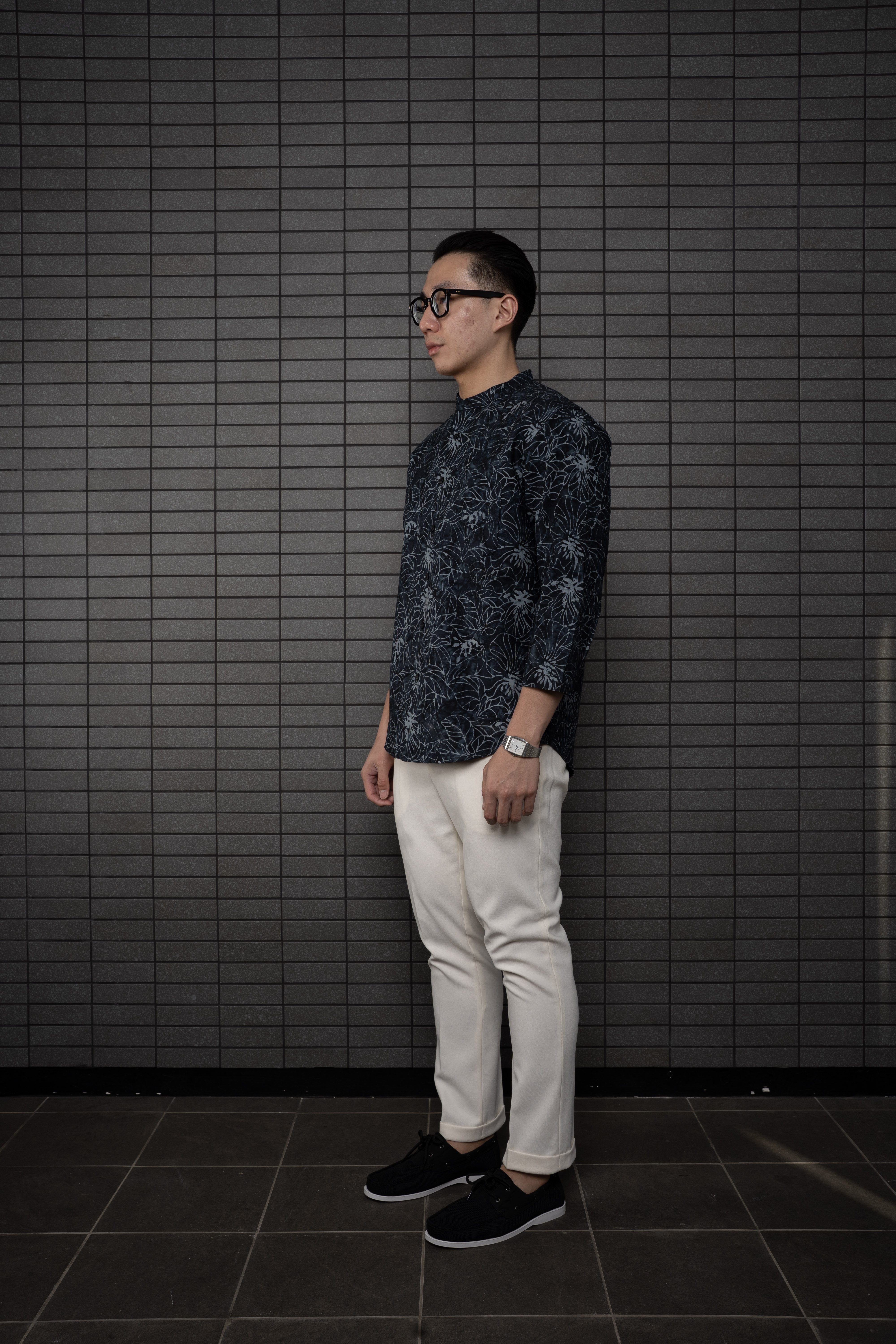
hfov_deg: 39.2
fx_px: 1258
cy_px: 672
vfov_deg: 56.2
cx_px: 448
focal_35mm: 34
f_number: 8
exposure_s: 1/125
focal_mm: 33.7
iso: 160
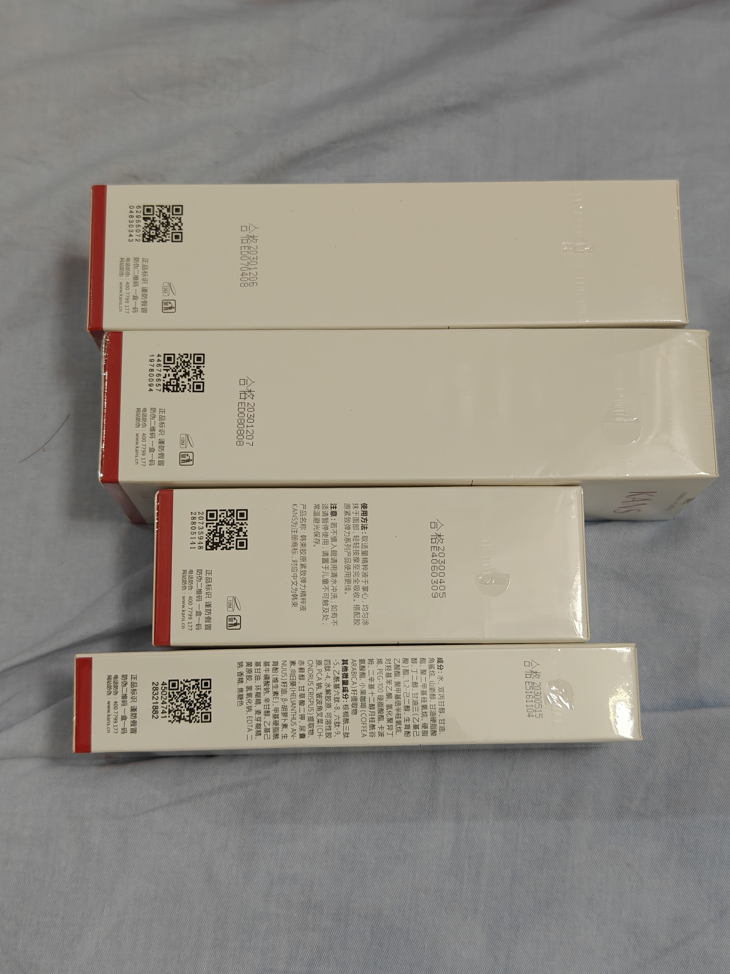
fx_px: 1322
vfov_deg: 40.4
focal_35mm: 47
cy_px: 487
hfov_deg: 30.9
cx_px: 365
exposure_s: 1/50
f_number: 1.8
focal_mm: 8.67
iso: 2000
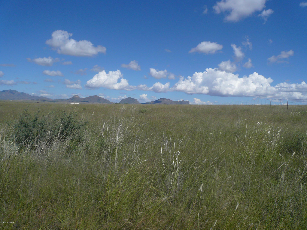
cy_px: 115
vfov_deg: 49.7
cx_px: 154
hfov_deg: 63.4
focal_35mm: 28
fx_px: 248
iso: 100
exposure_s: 1/400
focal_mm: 4.6
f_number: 8
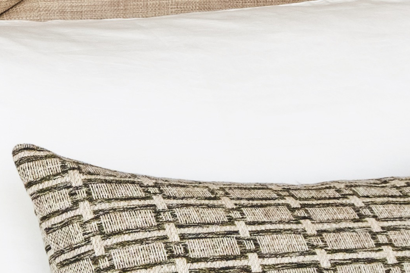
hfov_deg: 10.6
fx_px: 2186
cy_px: 43
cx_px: -37
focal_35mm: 192
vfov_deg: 7.1
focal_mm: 17
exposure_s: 1/60
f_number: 5.6
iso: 250
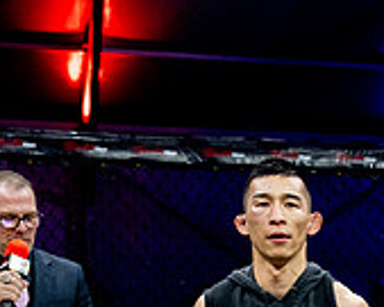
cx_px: 503
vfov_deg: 12.2
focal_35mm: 121
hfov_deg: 15.2
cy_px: 458
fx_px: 1374
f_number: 2.8
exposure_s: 1/1250
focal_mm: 34
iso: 3200
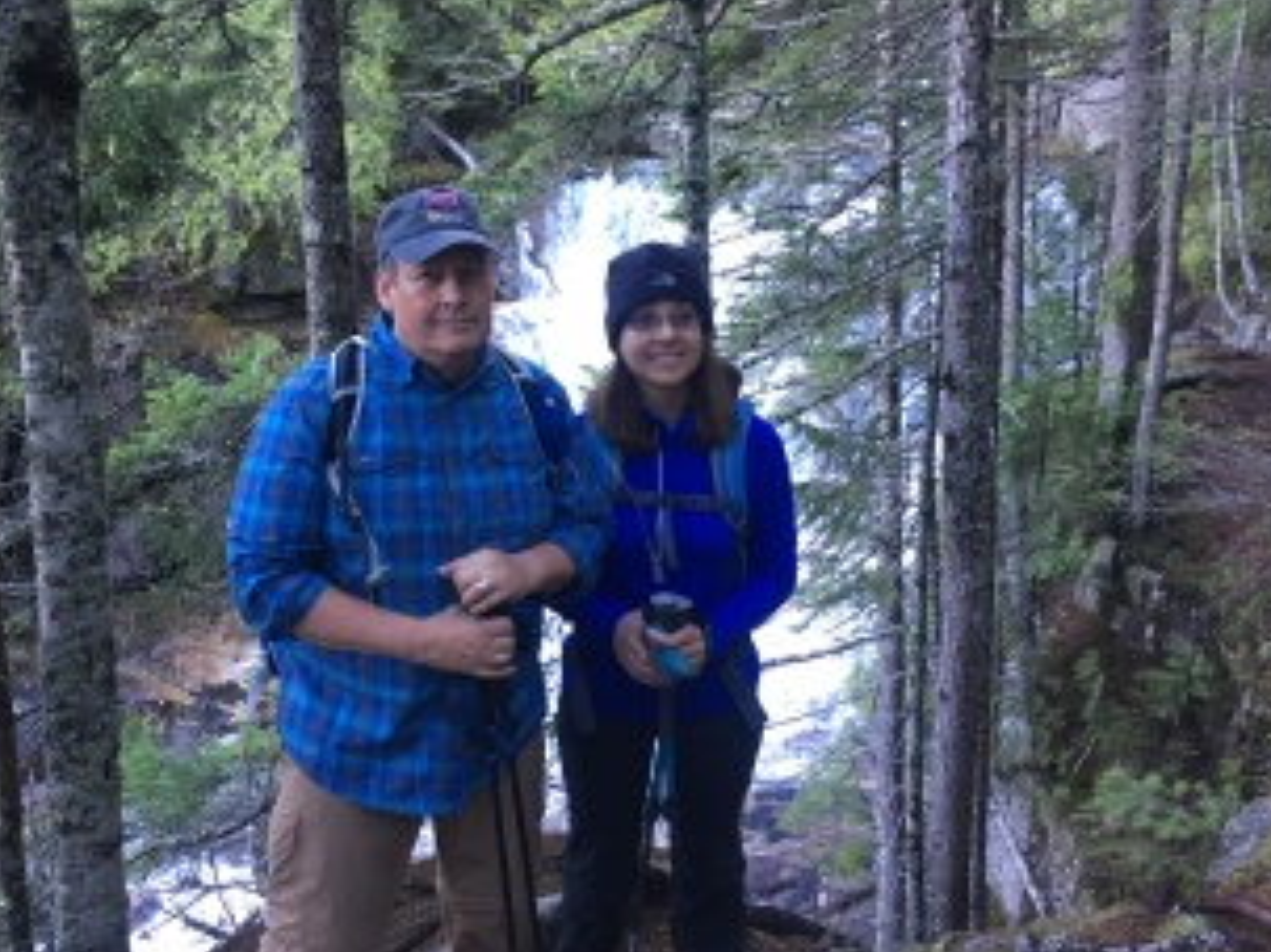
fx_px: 1285
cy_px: 428
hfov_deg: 52.4
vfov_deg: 40.6
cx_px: 524
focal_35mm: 35
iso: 125
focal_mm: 4.15
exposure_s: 1/30
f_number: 2.2
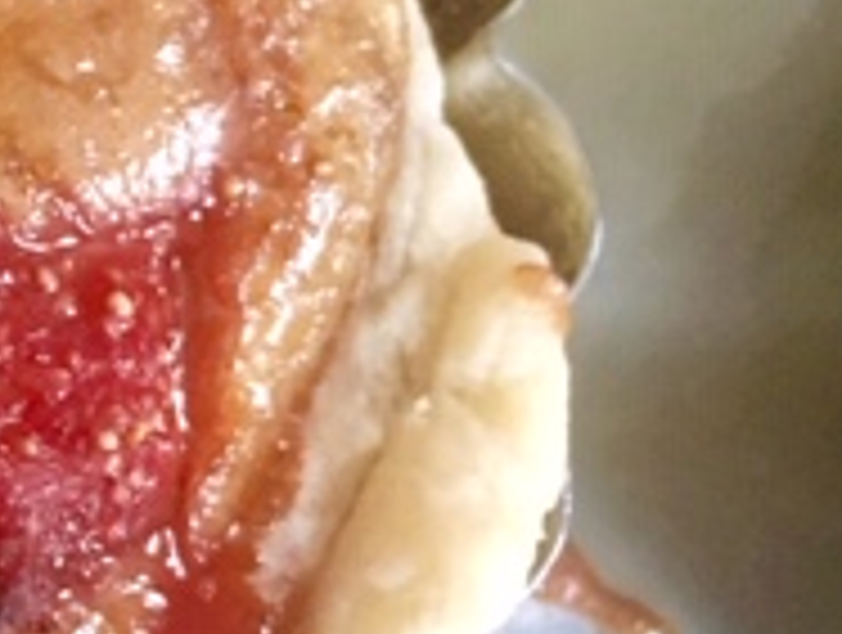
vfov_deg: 15.0
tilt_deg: -70.0
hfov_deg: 17.9
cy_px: 243
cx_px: -387
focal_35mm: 99
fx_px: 2413
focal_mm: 4.15
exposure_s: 1/15
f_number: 2.2
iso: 400
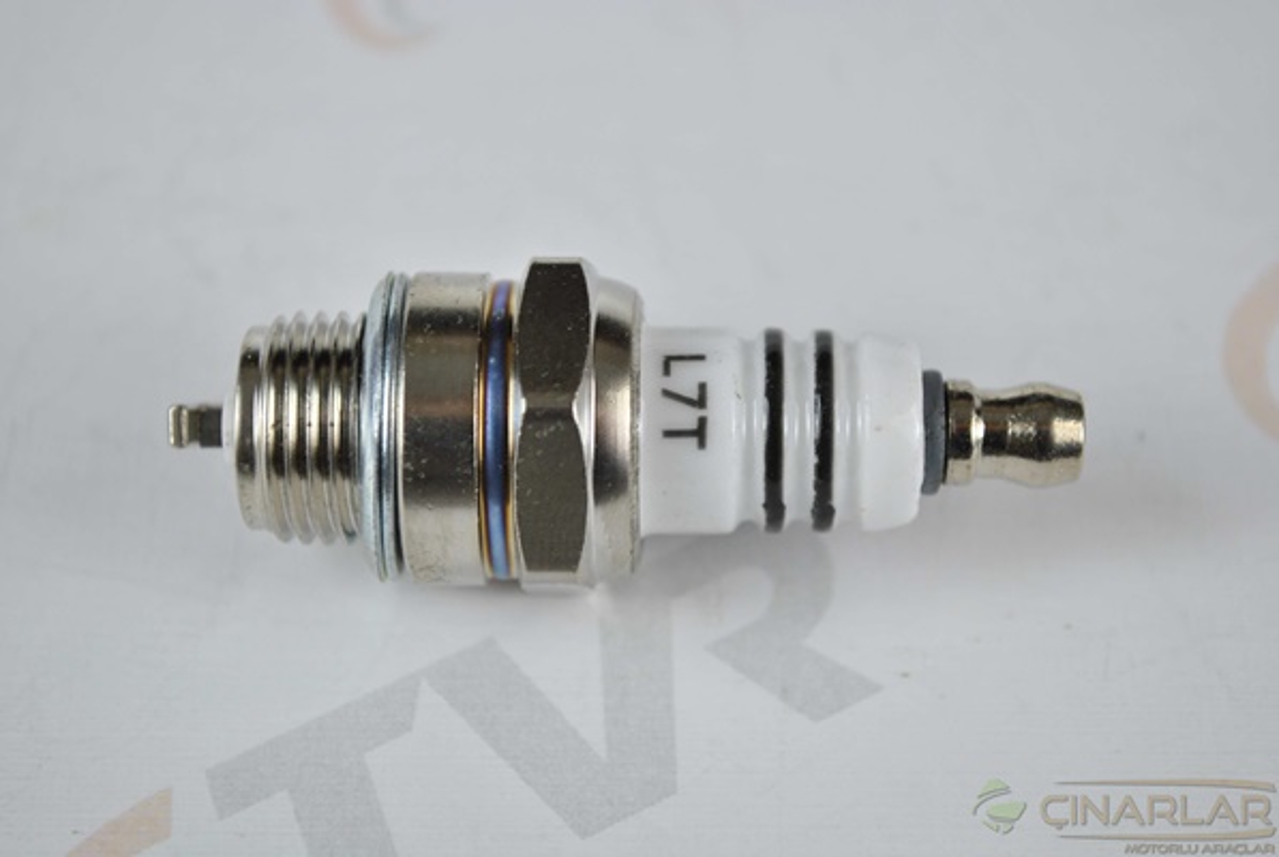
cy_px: 428
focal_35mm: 82
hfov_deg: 24.6
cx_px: 640
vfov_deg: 16.6
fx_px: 2935
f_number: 6.3
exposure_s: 1/25
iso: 200
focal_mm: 55
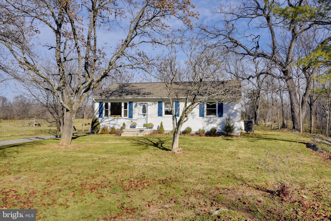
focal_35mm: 28
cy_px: 110
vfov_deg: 46.4
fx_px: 258
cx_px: 166
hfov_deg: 65.5
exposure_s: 1/160
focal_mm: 28
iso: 100
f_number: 10
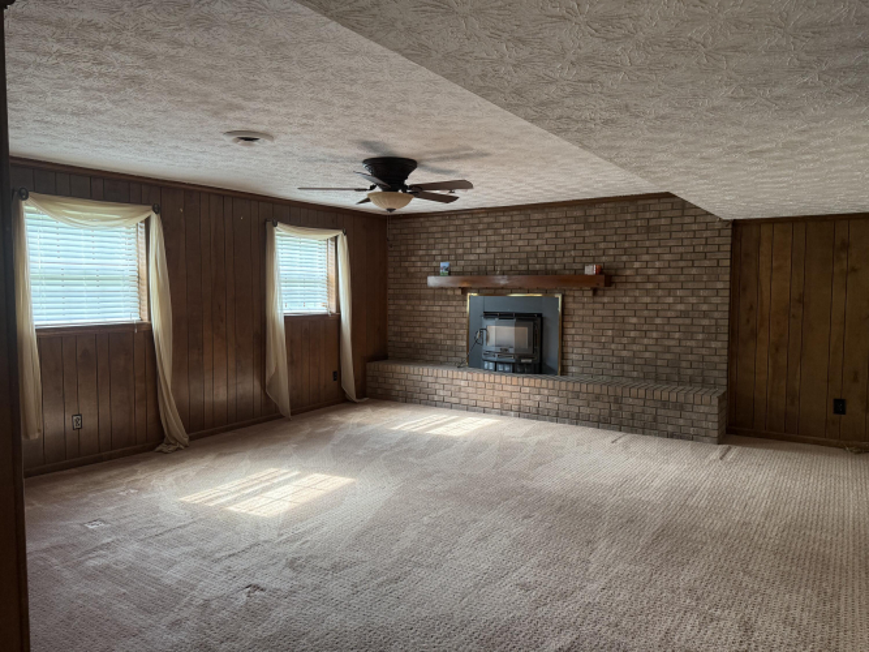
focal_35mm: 24
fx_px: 602
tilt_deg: -3.6
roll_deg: -0.2
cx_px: 434
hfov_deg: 71.6
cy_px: 326
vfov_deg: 56.8
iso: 200
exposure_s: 1/65
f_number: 1.78
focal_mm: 6.76
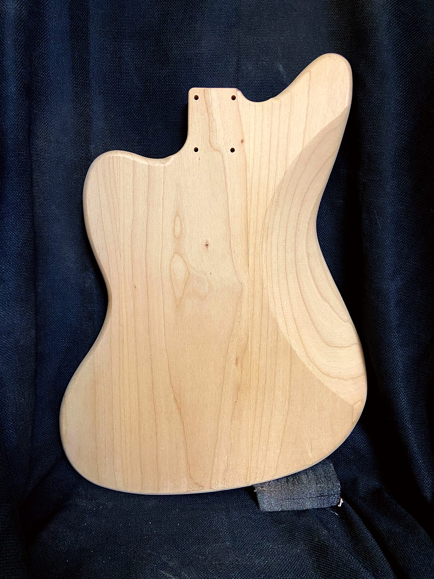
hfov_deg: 53.1
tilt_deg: -10.2
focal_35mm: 26
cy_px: 290
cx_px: 217
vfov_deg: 67.3
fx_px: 435
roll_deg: -0.7
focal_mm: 4.25
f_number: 1.8
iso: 250
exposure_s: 1/60
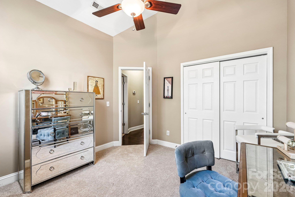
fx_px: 131
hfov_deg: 96.7
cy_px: 98
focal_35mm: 16
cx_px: 148
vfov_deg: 73.7
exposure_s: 1/3.33
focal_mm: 16
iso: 400
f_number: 8
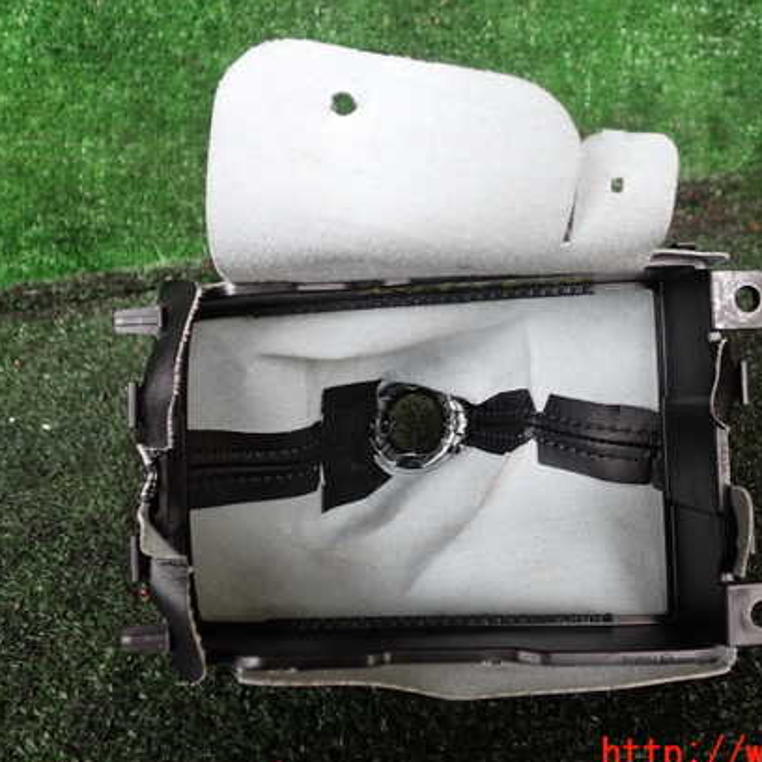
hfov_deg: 42.6
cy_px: 359
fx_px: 971
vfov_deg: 42.8
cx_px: 463
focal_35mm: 39
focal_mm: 5.4
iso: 200
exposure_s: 1/50
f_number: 2.3
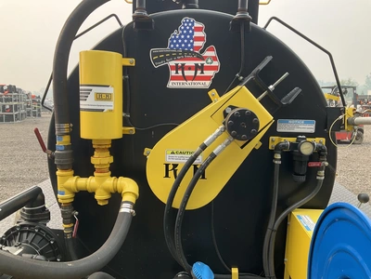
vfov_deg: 48.2
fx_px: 311
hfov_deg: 61.7
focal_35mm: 29
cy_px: 140
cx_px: 186
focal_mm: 3
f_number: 1.8
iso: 25
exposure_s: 1/292
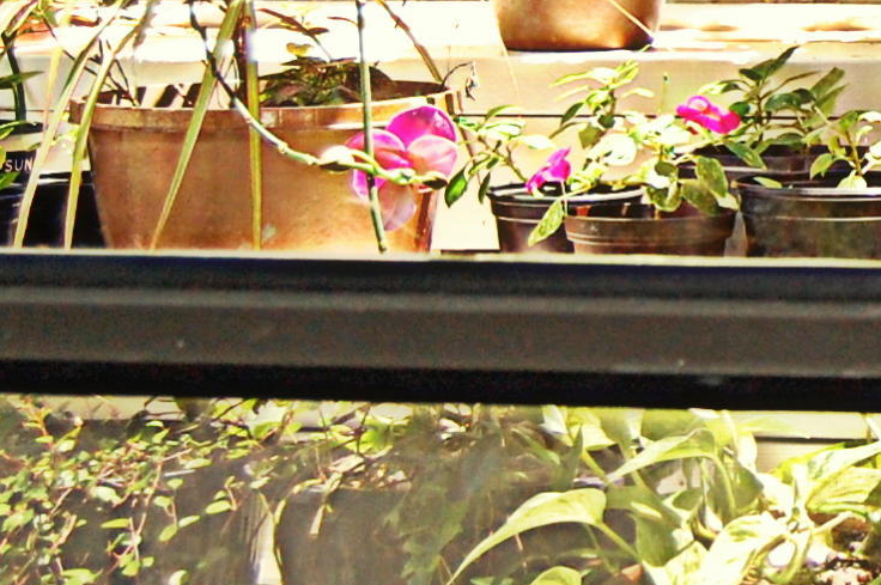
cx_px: 1347
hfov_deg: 12.3
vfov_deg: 8.6
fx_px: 3887
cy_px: 33
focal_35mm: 159
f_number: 4.2
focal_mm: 26
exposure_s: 1/60
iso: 400
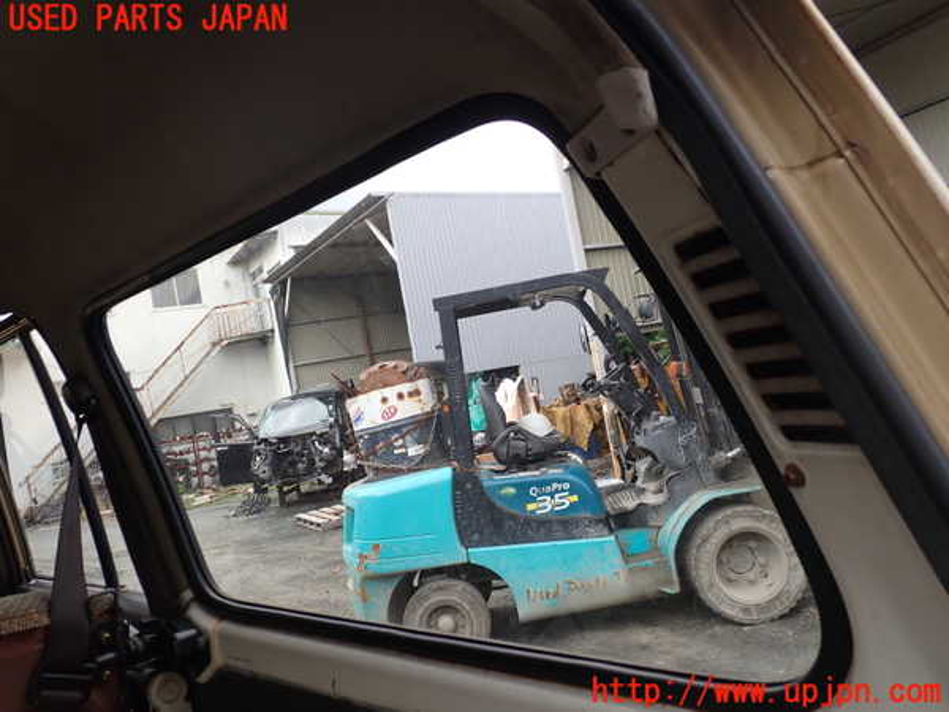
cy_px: 356
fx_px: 822
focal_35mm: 30
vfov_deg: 46.8
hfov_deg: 60.0
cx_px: 474
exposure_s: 1/250
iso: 100
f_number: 3.2
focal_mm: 5.4
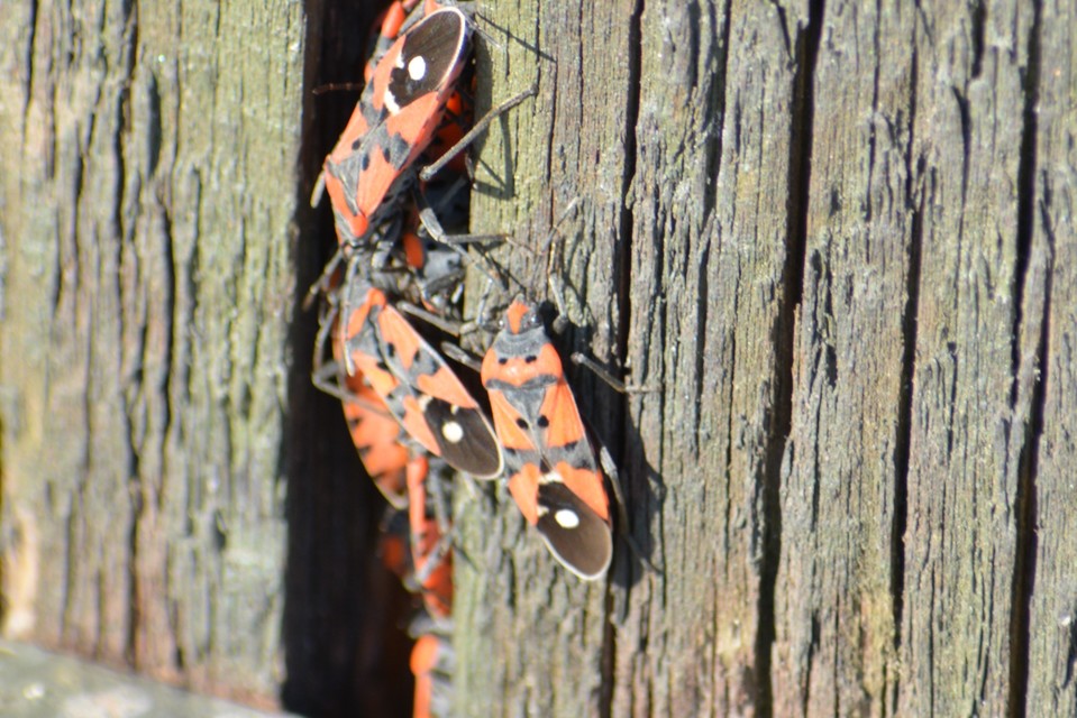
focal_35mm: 450
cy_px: 359
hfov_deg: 4.6
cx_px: 538
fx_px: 13466
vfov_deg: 3.1
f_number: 8
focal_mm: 300
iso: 220
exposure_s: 1/125
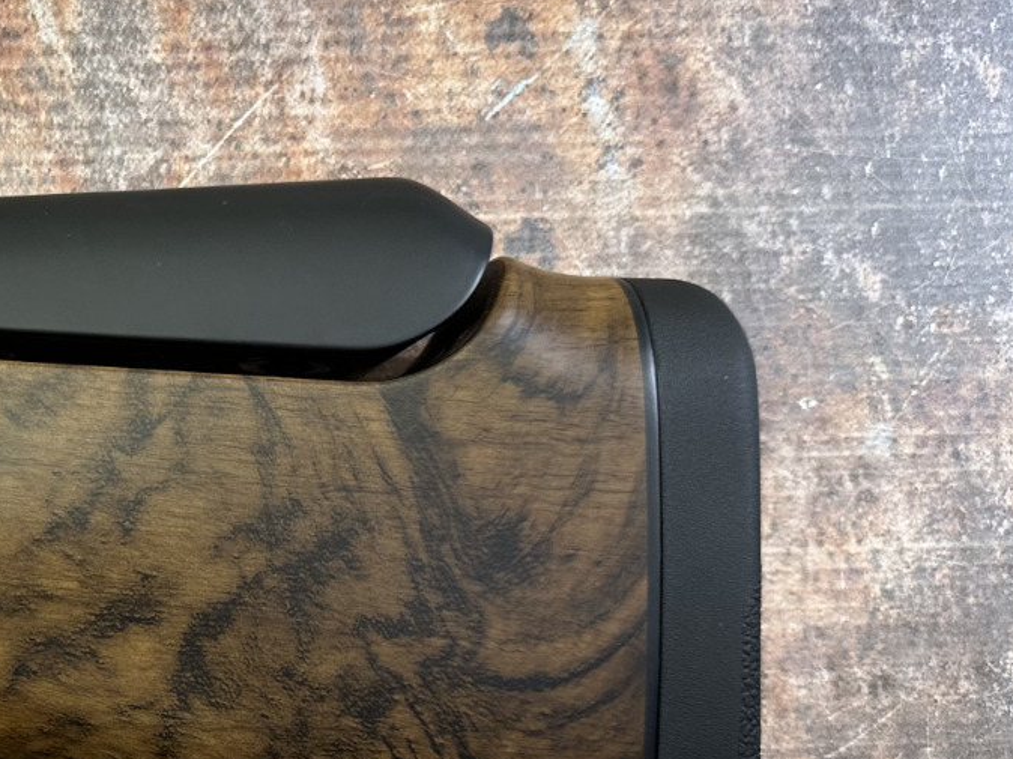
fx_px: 1667
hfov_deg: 30.5
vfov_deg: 25.5
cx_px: -77
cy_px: 529
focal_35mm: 57
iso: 160
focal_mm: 6.9
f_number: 1.8
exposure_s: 1/50
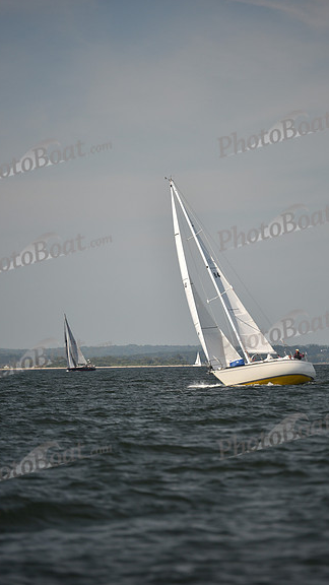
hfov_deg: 5.8
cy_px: 292
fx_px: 3272
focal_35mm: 211
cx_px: 165
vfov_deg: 10.2
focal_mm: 200
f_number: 2.8
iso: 250
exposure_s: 1/2500
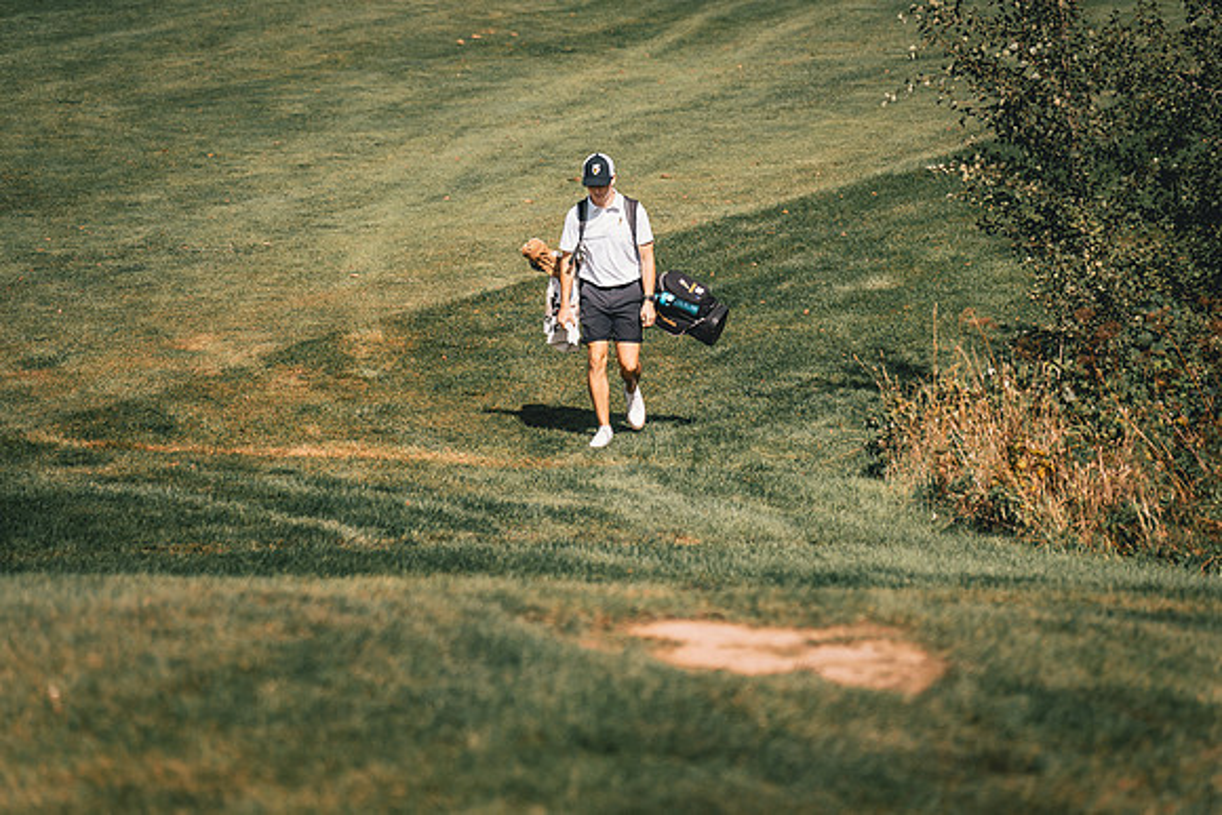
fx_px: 7158
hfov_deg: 9.8
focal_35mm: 211
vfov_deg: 6.5
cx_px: 621
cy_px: 287
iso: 100
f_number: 2.8
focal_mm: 150
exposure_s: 1/1600
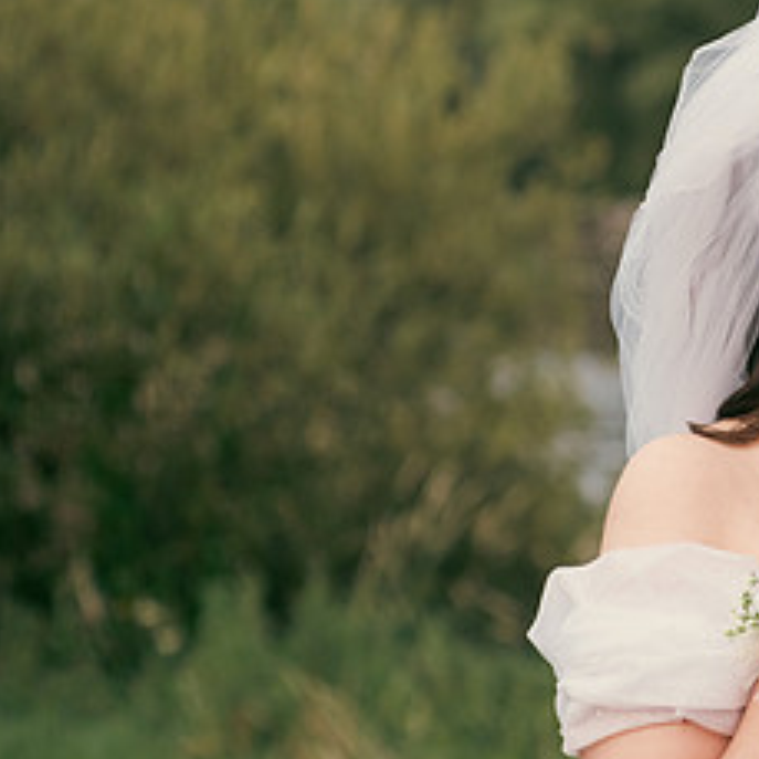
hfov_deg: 10.0
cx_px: 948
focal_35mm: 172
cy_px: 449
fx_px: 4267
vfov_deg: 10.2
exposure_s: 1/200
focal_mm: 80
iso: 320
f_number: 3.5
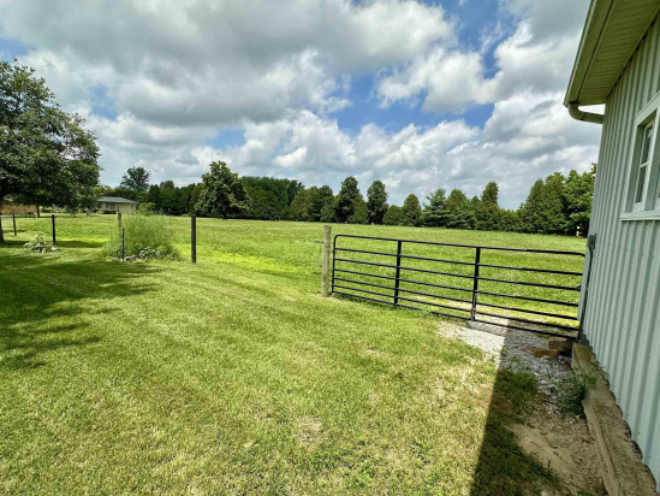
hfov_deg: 91.0
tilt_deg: -5.3
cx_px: 324
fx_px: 324
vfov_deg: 74.8
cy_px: 249
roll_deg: -2.4
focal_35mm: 17
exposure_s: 1/2092
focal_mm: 2.22
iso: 50
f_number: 2.2
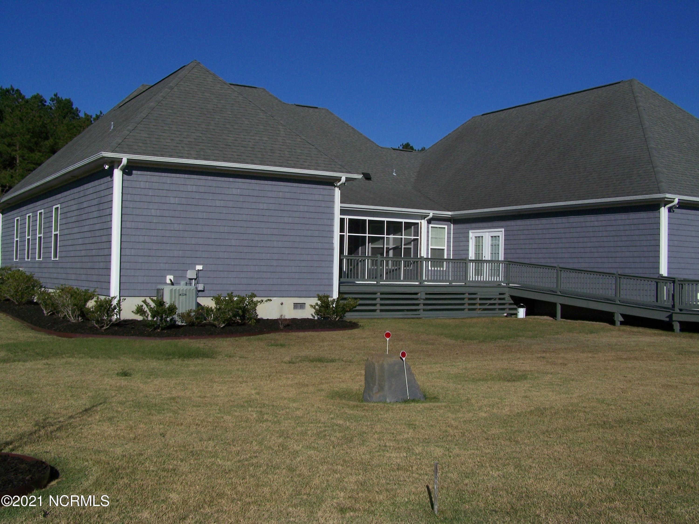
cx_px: 350
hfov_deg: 49.0
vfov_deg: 37.7
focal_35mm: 38
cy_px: 262
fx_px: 767
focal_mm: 6.3
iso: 64
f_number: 5.6
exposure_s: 1/640
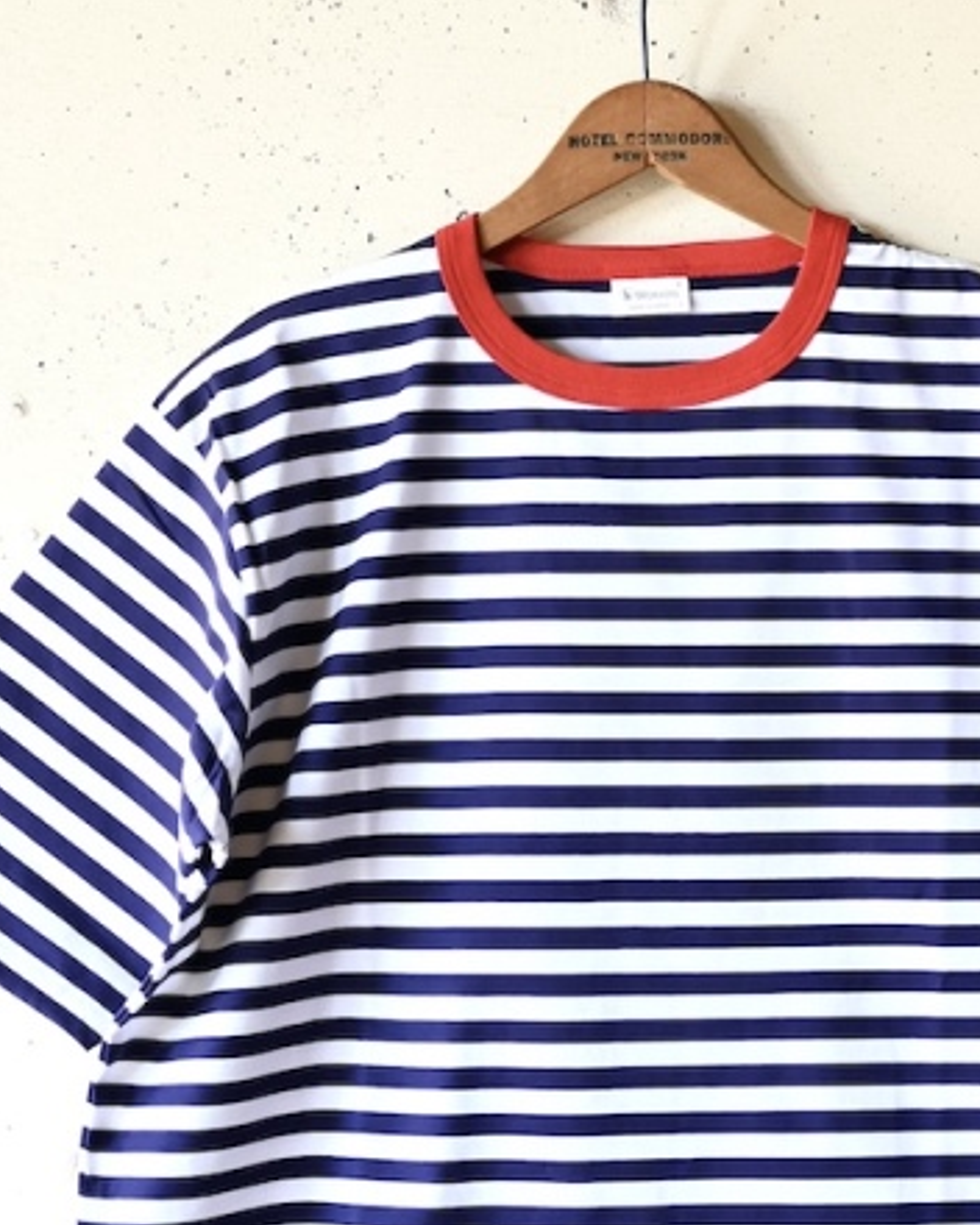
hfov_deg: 17.8
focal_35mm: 86
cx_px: 668
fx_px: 3118
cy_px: 880
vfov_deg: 22.1
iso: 100
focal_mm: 28
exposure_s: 1/25
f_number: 2.8
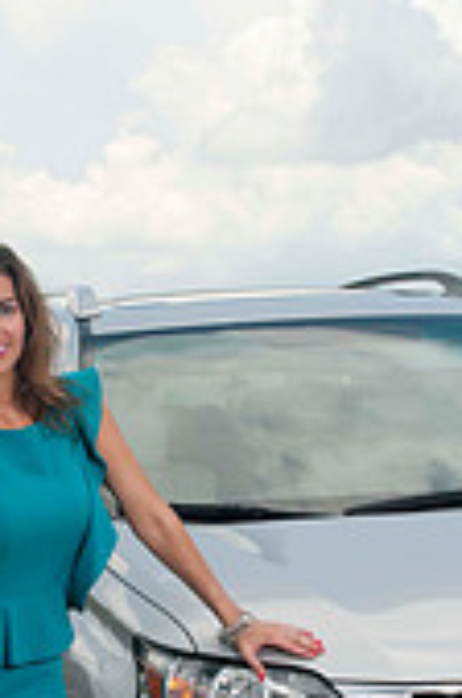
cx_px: 262
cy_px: 578
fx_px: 2397
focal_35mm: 124
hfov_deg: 11.0
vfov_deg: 16.4
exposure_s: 1/250
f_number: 8
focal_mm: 31
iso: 100
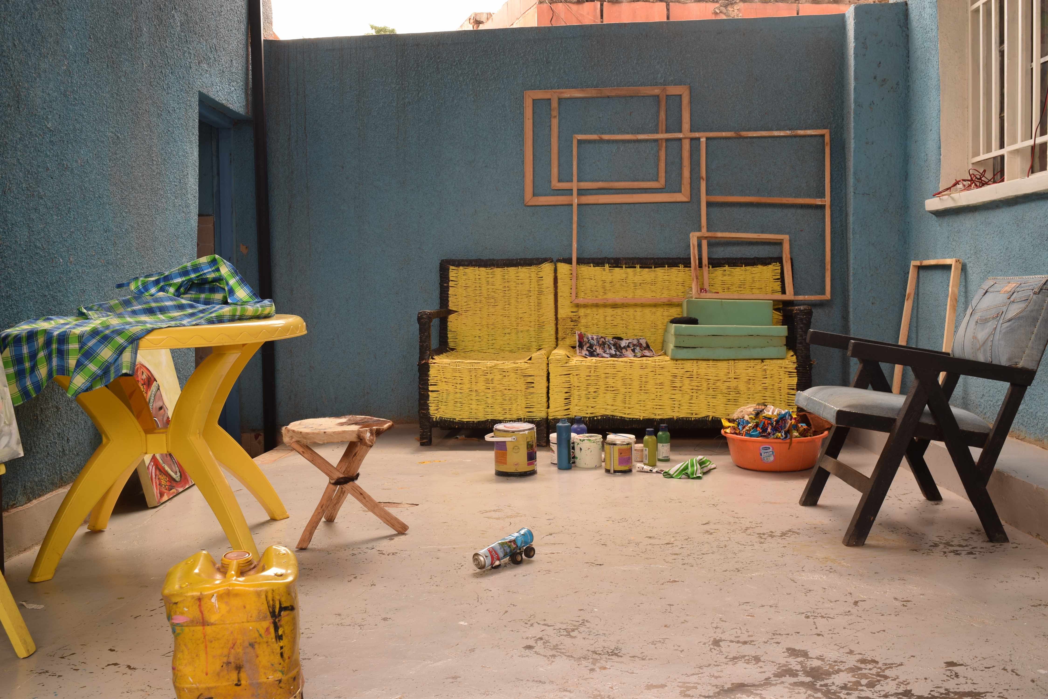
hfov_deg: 53.1
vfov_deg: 36.9
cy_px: 350
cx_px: 524
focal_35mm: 36
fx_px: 1048
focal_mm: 24
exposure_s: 1/25
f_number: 8
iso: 100
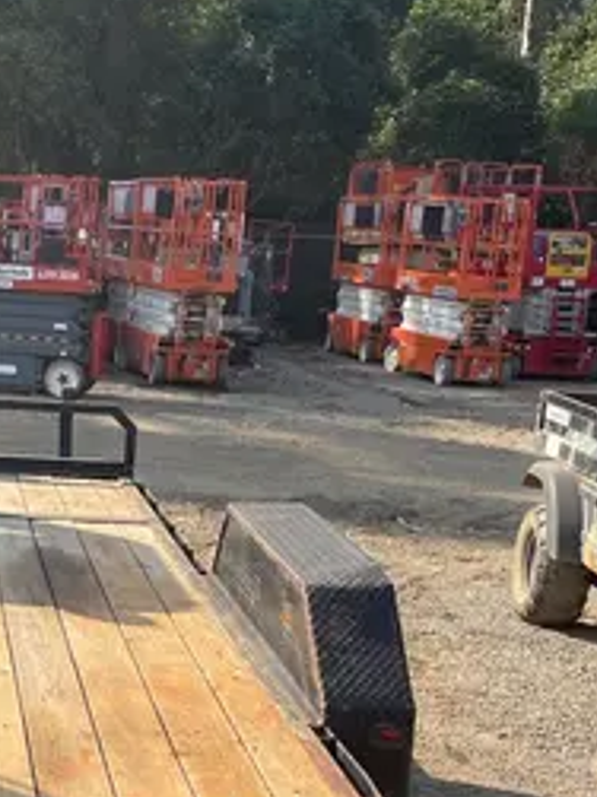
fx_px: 1749
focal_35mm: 76
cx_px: -92
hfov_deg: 18.5
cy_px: 608
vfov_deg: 25.3
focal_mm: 4.2
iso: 50
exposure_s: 1/2092
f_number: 1.6
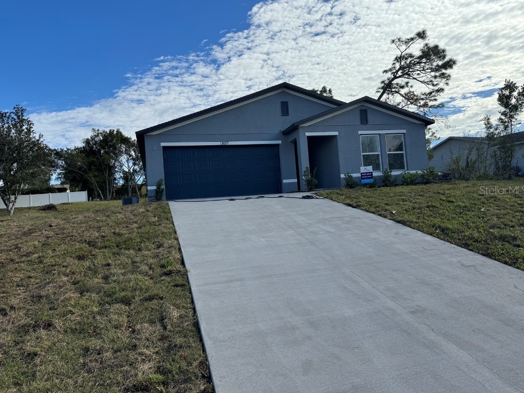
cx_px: 257
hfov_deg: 69.4
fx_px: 378
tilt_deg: +3.8
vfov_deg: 54.9
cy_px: 190
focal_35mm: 25
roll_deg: +3.8
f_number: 1.78
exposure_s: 1/4608
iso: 80
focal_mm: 6.86
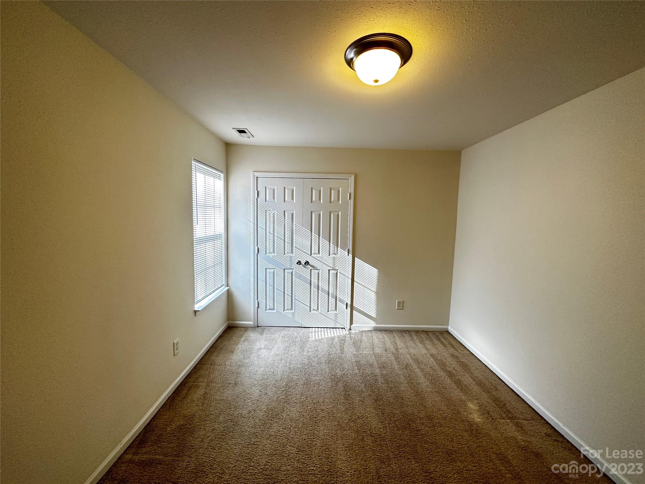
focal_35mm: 14
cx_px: 322
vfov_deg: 85.7
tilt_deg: -6.8
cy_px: 242
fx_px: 261
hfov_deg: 102.1
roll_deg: -1.0
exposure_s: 1/120
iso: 250
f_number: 2.2
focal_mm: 2.22
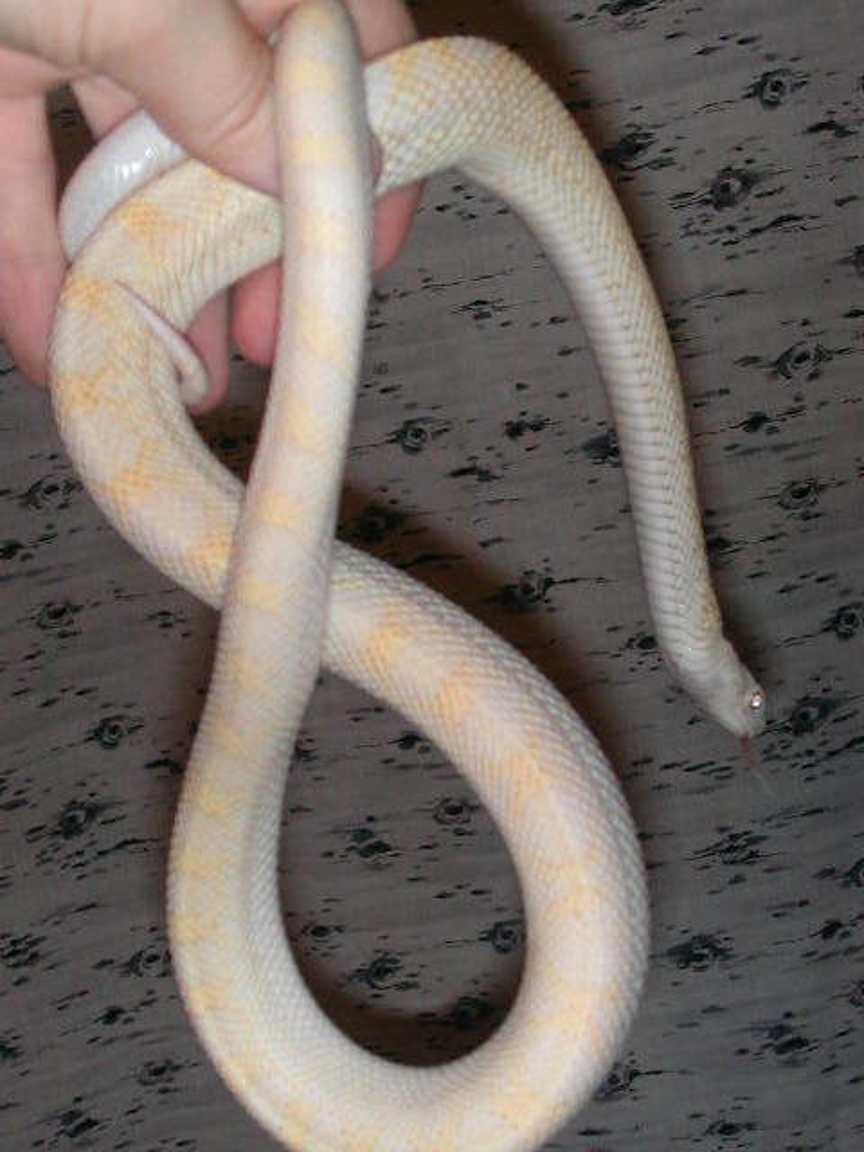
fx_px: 2130
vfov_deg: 30.3
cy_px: 576
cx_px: 432
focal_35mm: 64
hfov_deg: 22.9
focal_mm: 9.7
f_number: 3.5
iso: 100
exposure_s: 1/59.9
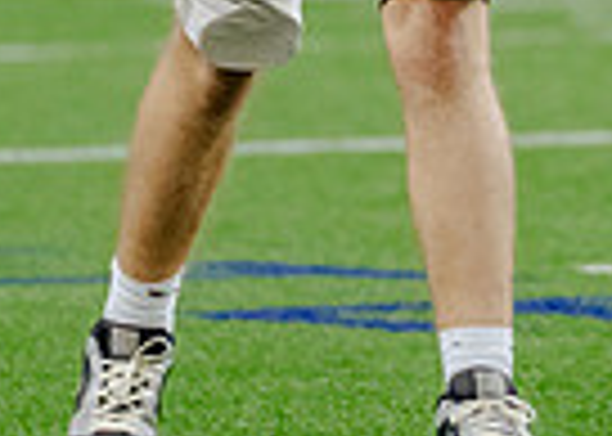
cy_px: -514
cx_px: 497
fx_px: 23557
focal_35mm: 1356
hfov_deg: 1.5
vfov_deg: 1.1
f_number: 2.8
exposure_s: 1/1250
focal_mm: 200
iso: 3200
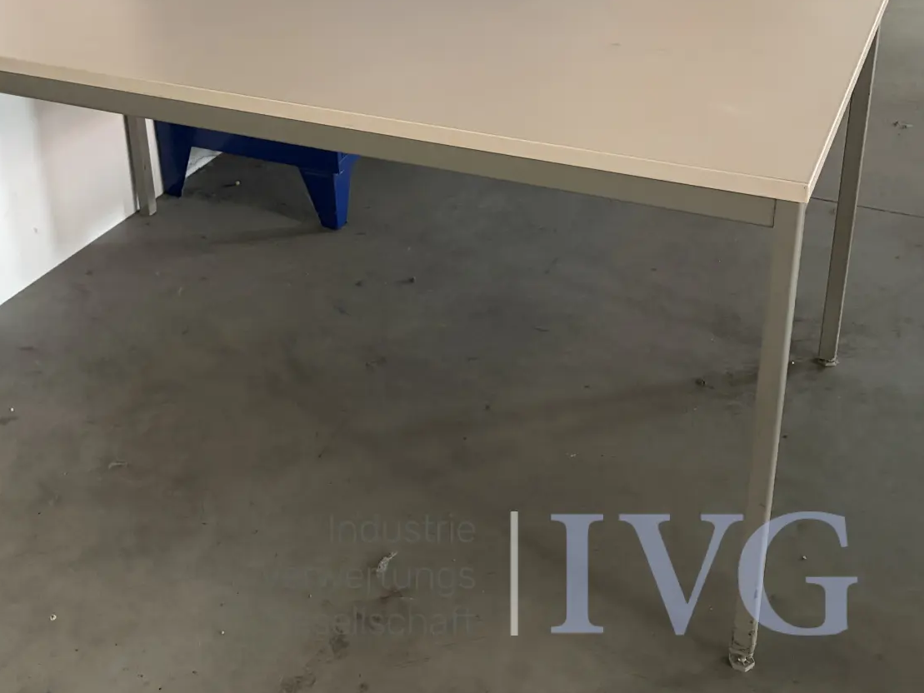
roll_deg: +3.7
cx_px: 378
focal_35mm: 45
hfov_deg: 41.9
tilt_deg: -22.7
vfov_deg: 31.5
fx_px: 1201
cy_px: 156
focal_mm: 5.96
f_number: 1.6
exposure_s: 1/42
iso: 500
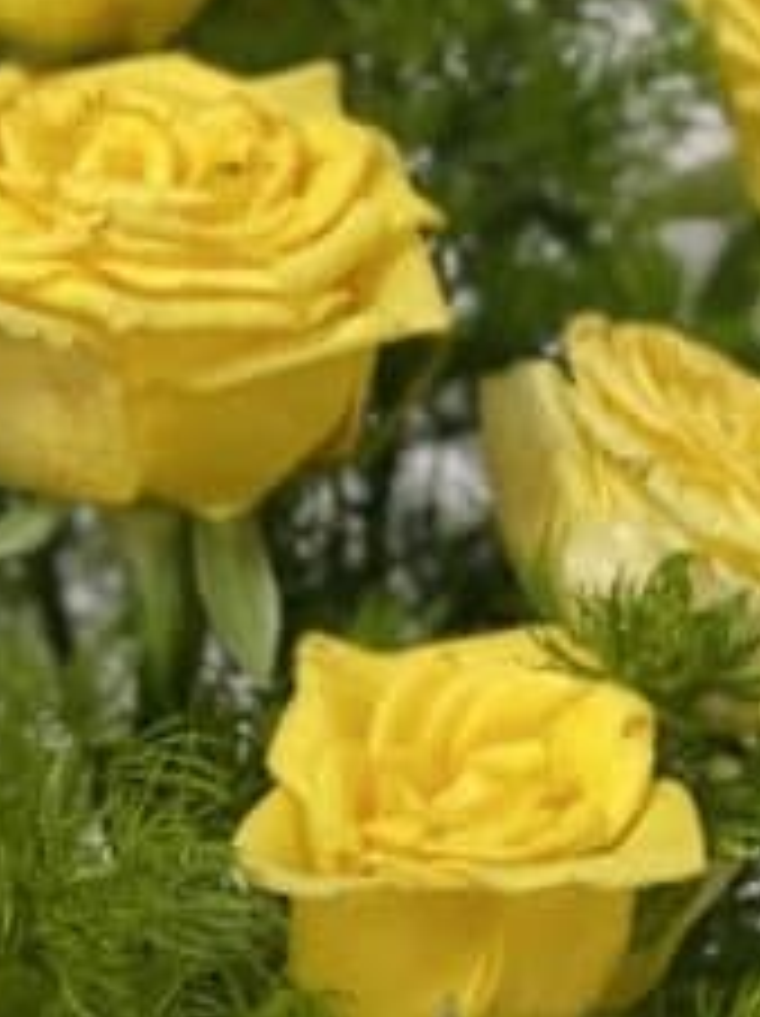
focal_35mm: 290
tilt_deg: -19.8
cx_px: 144
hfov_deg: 5.1
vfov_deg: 6.8
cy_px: 1170
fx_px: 8505
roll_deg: +2.7
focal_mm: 7.5
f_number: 2.2
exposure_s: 1/33
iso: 320
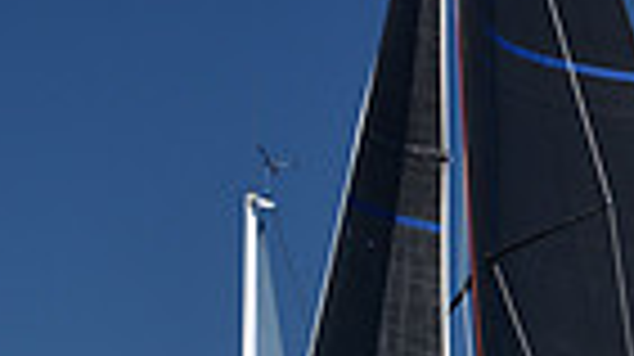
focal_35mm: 422
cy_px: 1271
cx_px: 295
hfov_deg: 5.1
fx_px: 7088
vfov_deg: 2.8
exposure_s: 1/800
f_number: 5
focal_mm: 98
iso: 250
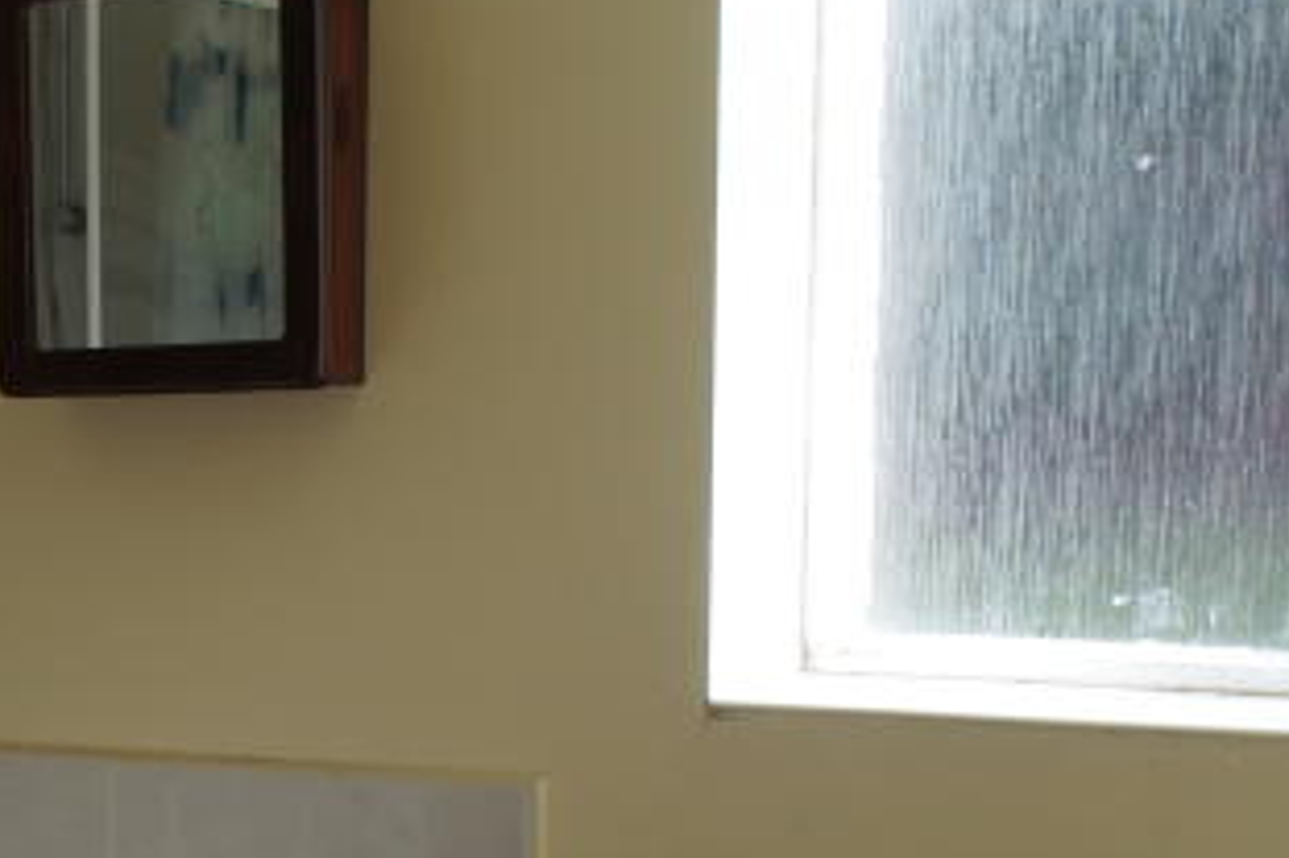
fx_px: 2827
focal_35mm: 79
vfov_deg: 17.1
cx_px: -145
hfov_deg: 24.0
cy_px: 690
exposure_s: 1/80
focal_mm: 16
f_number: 5
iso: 200
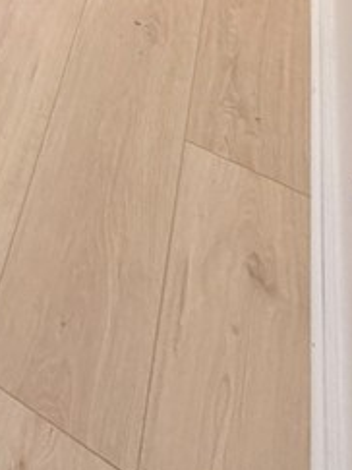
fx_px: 801
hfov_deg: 19.8
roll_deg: +4.3
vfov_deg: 18.9
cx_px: -240
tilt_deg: -14.4
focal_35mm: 59
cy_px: -480
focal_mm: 2.22
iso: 200
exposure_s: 1/120
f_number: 2.2
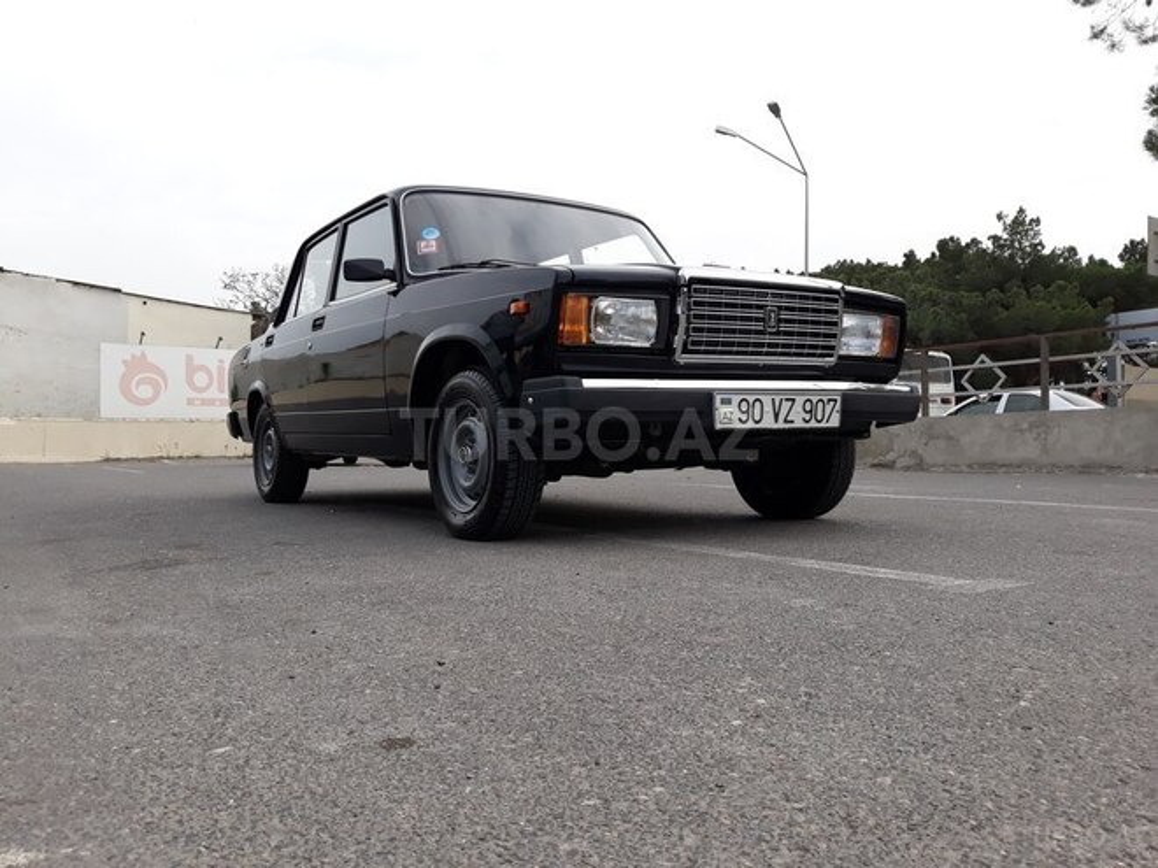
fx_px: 903
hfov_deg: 65.3
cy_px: 434
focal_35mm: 27
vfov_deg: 51.4
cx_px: 579
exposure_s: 1/511
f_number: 1.7
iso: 40
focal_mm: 3.71
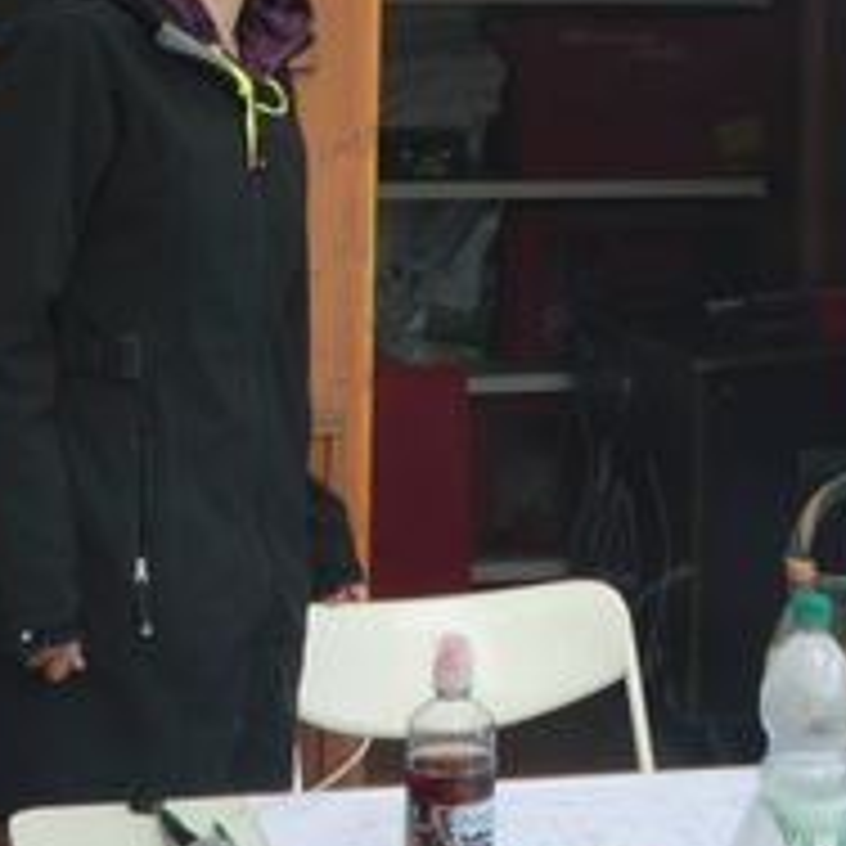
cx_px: 639
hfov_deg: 16.3
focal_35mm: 106
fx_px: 2931
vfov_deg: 16.1
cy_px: 34
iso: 50
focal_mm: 8.2
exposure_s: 1/250
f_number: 4.3
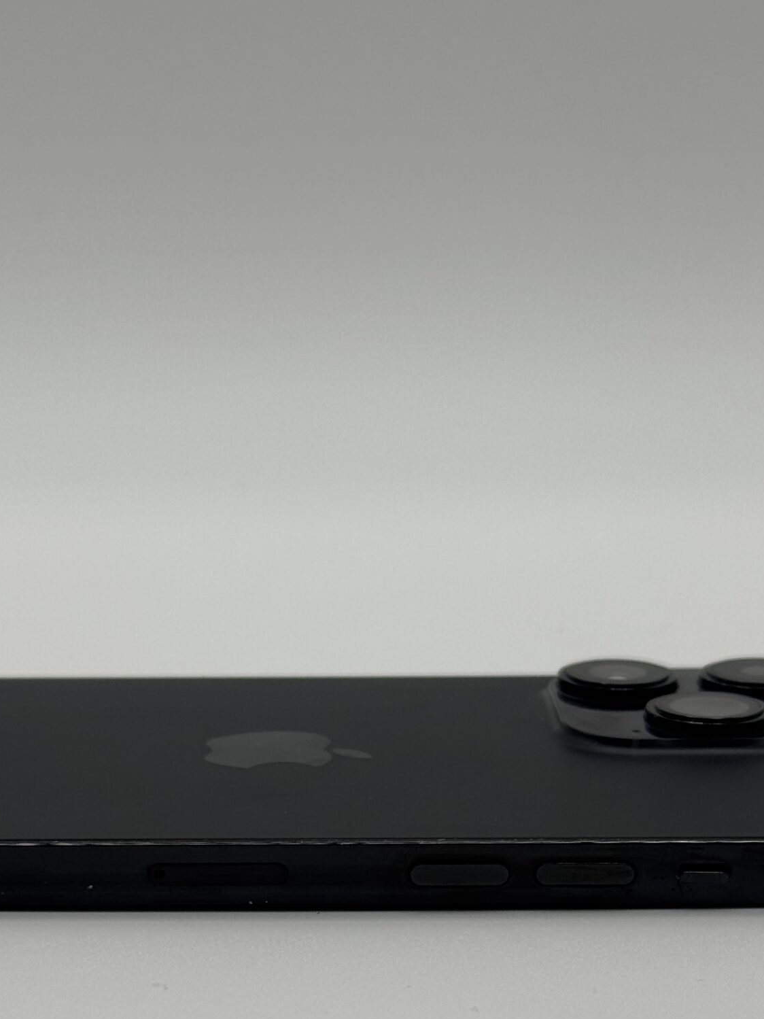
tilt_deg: -17.6
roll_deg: +0.4
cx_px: 262
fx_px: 2413
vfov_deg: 23.4
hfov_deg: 17.9
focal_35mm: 82
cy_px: 843
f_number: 1.78
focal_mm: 6.76
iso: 64
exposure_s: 1/2110
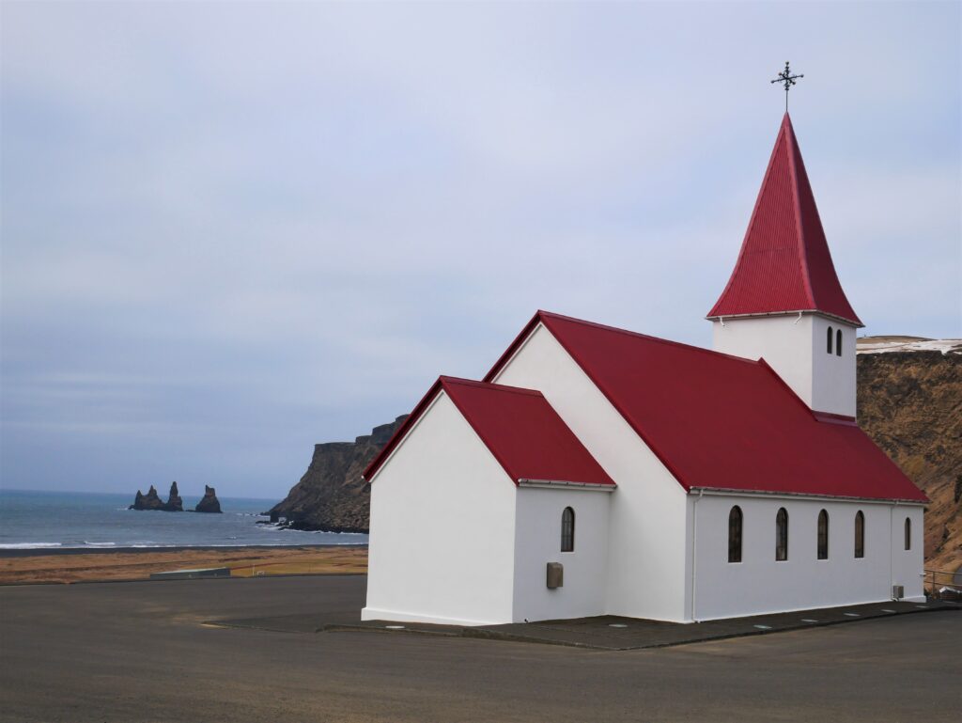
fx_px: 1279
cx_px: 481
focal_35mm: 46
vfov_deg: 31.5
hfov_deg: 41.2
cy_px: 362
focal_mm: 23
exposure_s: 1/320
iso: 200
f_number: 9
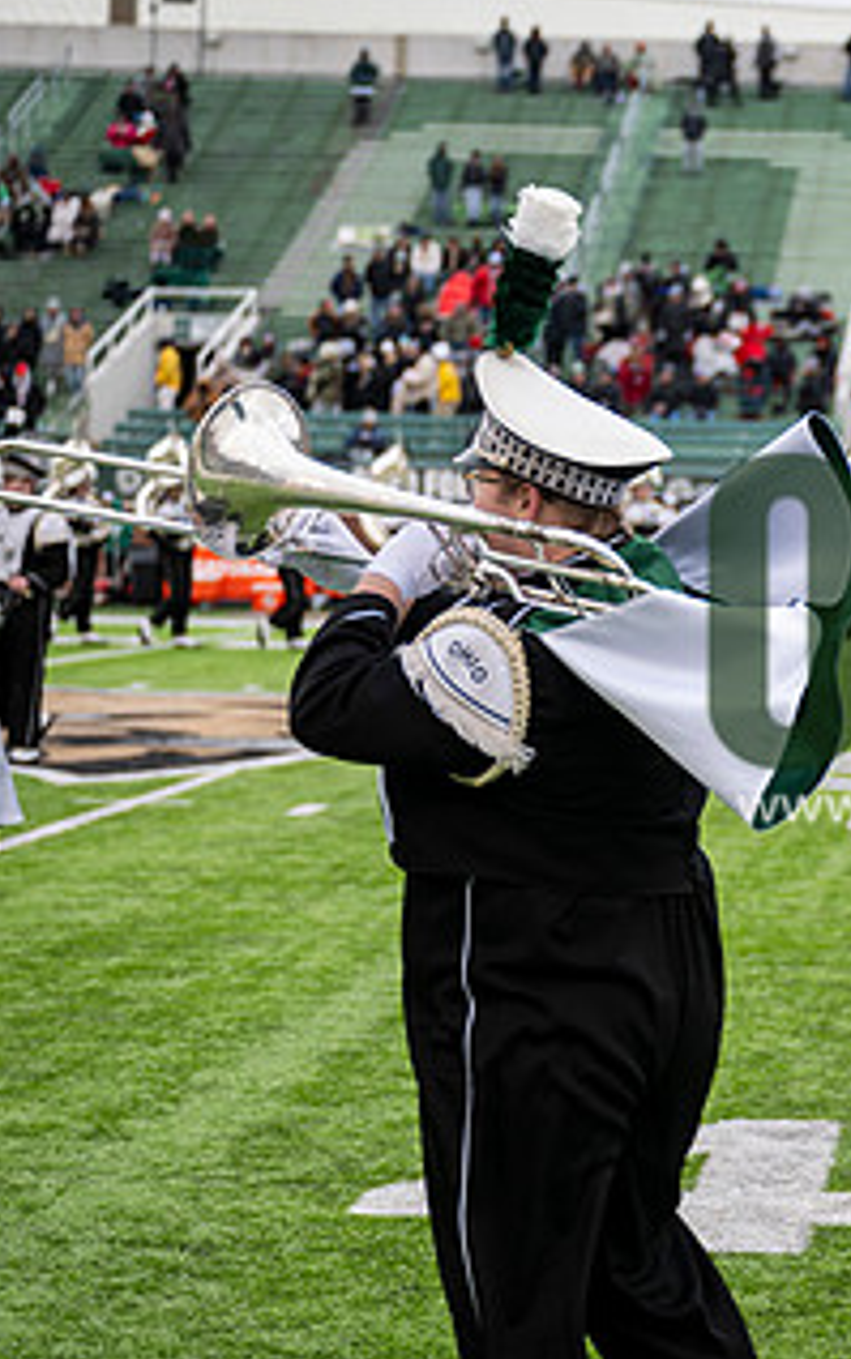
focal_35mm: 106
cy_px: 656
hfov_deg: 12.1
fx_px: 3930
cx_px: 1031
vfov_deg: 19.6
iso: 160
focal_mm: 57
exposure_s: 1/500
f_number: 2.8
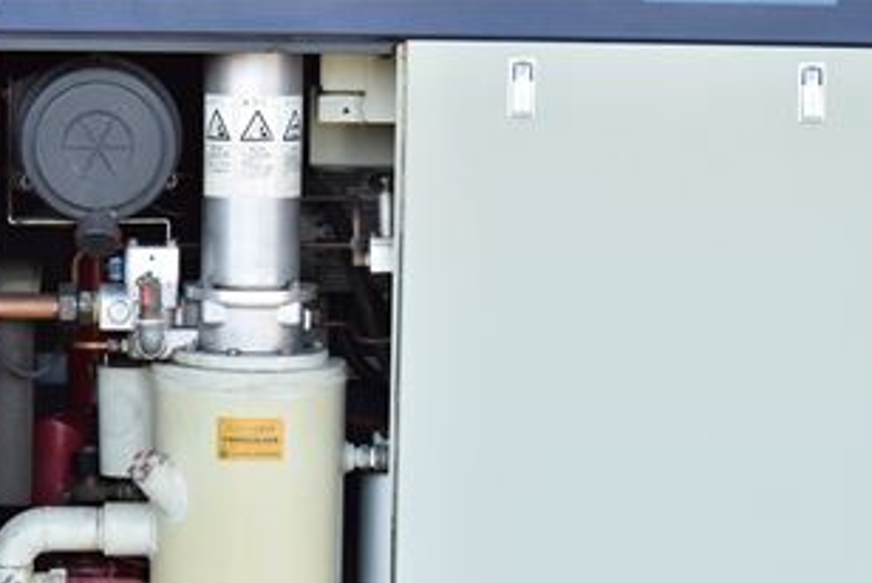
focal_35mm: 134
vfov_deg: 10.2
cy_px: 467
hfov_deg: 15.2
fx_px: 3244
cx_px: 215
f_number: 6.3
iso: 1250
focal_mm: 55
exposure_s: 1/640
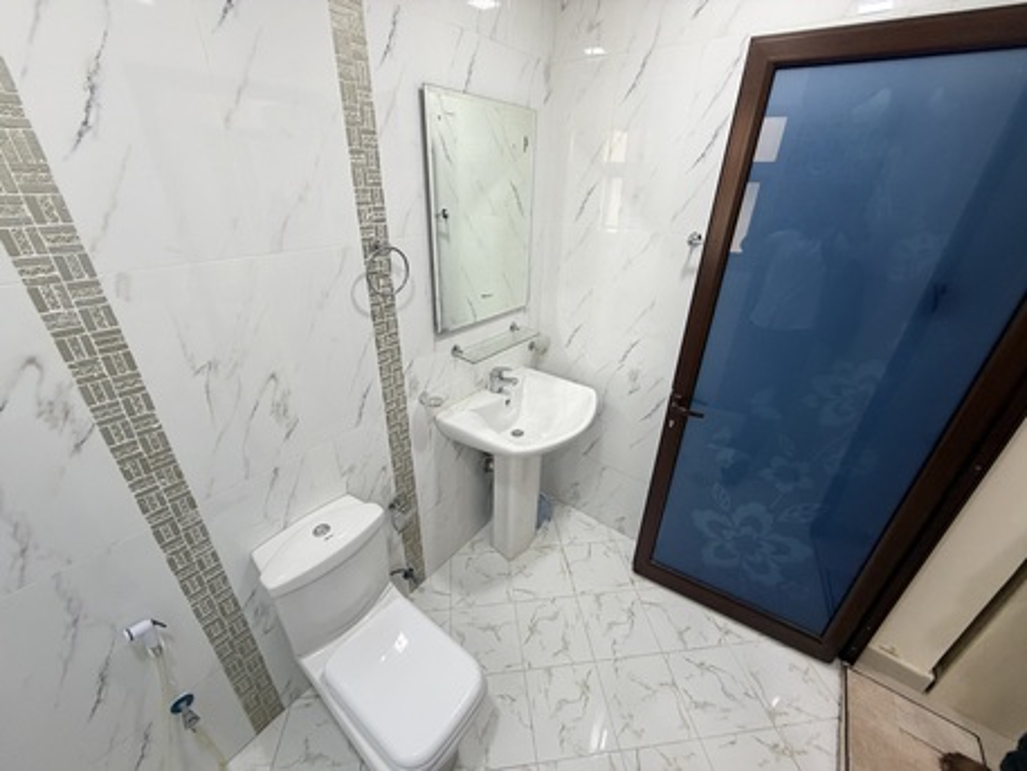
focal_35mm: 14
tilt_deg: -26.6
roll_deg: -0.9
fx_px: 415
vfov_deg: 85.7
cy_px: 386
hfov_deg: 102.0
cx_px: 514
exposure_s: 1/100
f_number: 2.2
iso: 200
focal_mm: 2.22
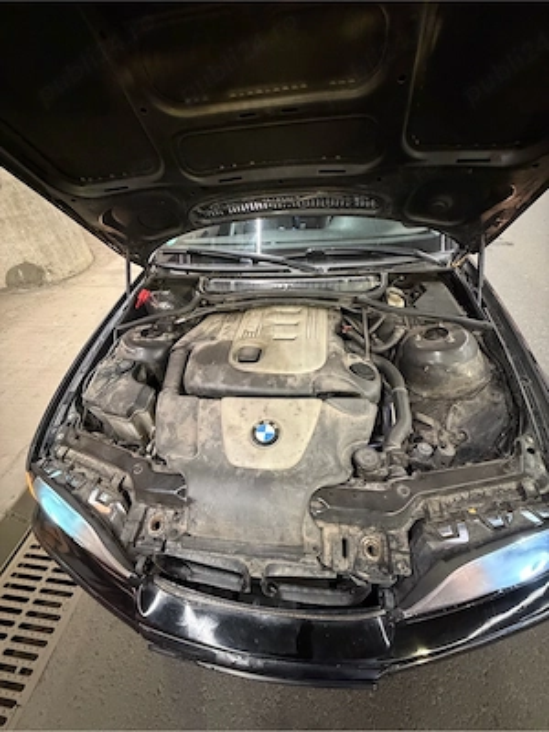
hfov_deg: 85.7
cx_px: 274
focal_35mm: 14
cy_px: 366
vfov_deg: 102.1
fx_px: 296
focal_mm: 2.22
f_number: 2.2
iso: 1000
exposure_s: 1/33
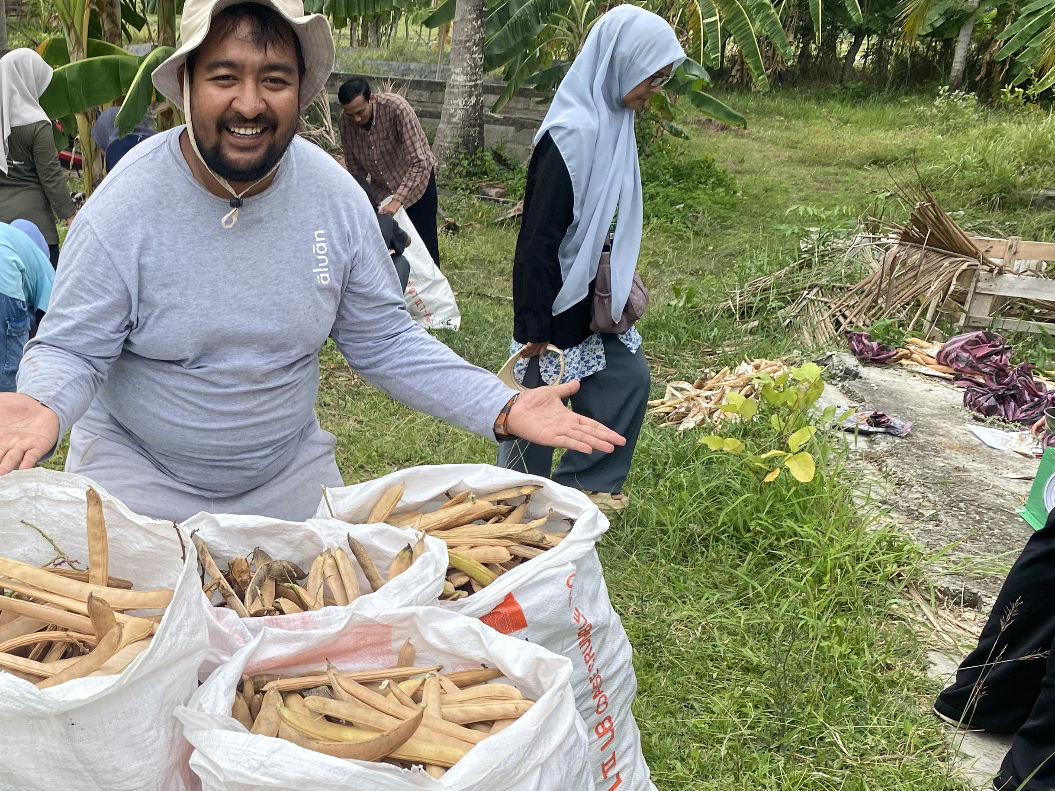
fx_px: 1310
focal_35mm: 43
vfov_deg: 33.0
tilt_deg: -23.8
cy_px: 585
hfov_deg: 41.9
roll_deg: -3.8
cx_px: 208
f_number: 1.8
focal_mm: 4.25
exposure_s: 1/1653
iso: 32
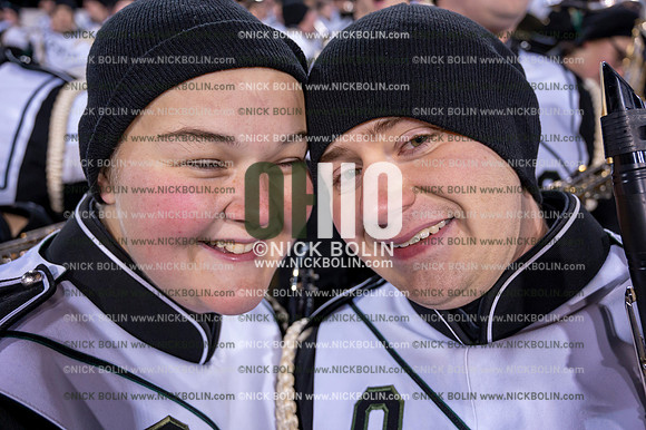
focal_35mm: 32
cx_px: 323
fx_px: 565
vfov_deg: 41.7
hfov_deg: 59.5
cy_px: 215
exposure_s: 1/250
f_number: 4.5
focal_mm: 31.5
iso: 5000
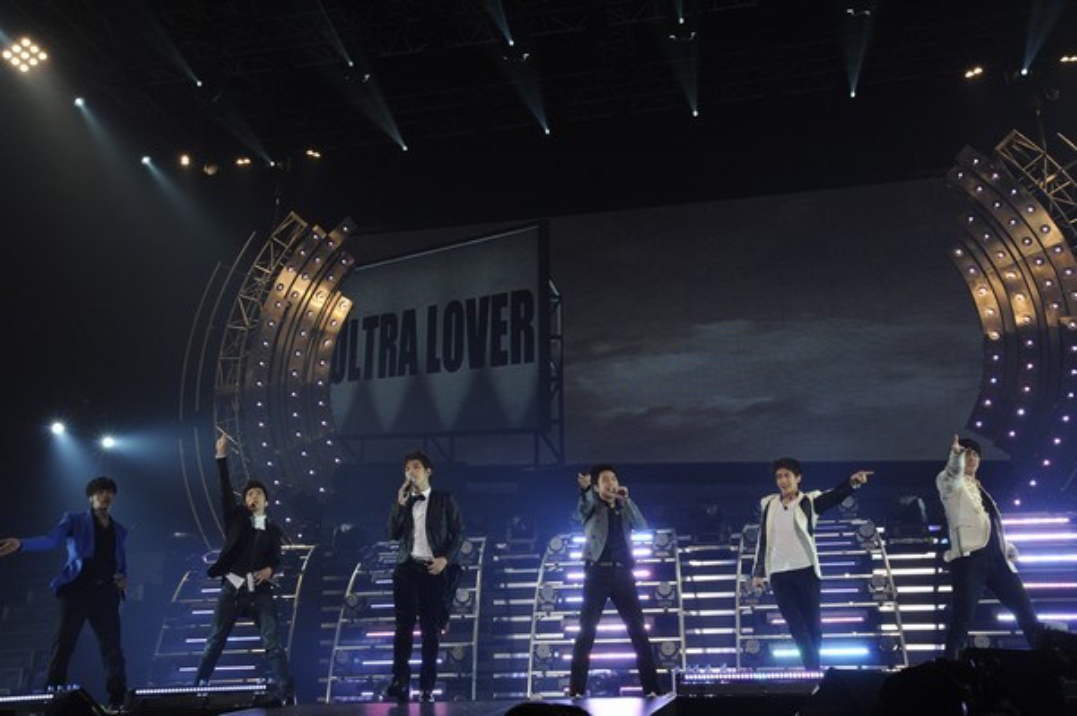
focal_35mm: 40
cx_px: 538
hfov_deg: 48.5
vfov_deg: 33.3
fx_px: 1196
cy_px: 358
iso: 1600
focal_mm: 40
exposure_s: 1/400
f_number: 10
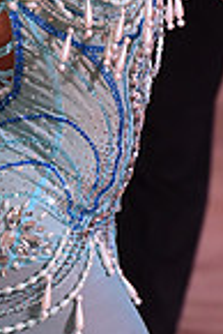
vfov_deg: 2.6
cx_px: -8
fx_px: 7397
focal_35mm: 798
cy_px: -134
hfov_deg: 1.7
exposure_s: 1/320
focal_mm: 200
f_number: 7.1
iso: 2500
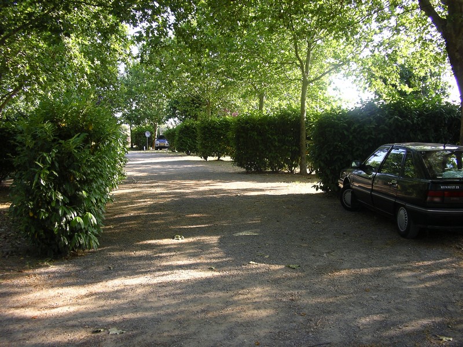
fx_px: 508
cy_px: 174
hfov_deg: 49.0
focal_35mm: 38
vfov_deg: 37.7
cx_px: 232
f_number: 2.9
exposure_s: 1/100
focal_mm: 5.8
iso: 50
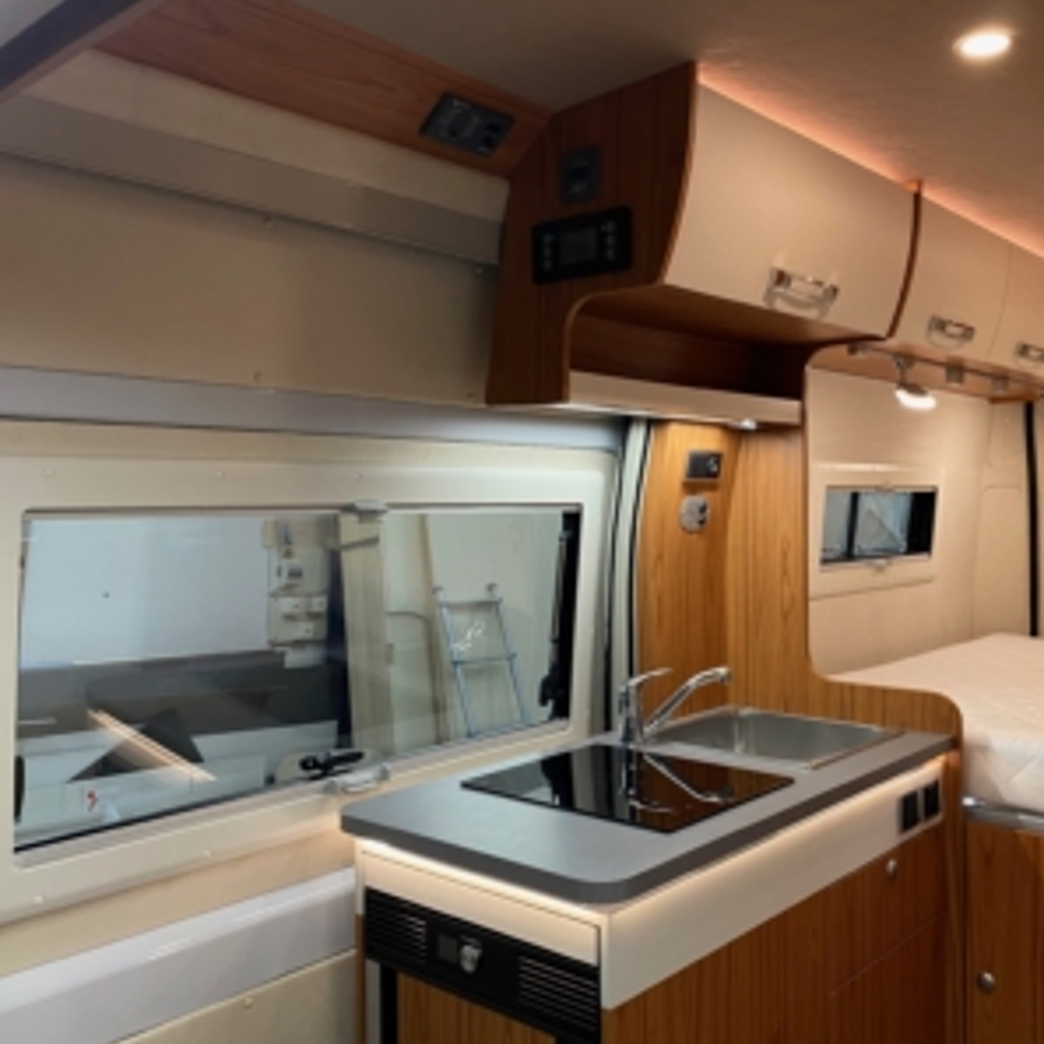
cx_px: 636
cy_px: 520
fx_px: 1058
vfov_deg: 52.5
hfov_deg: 52.1
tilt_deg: +1.8
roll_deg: -1.0
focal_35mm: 31
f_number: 1.8
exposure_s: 1/50
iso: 125
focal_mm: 4.25
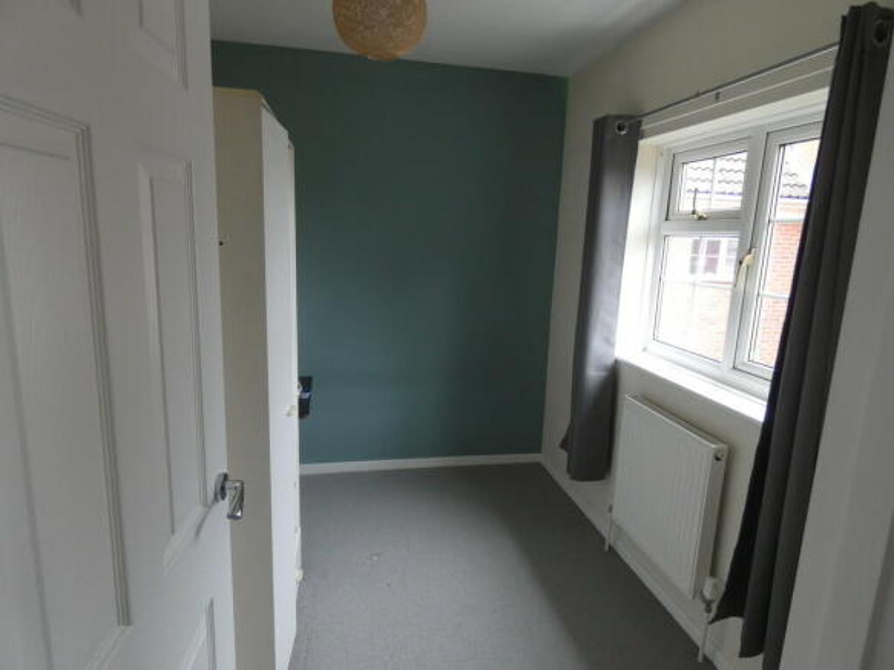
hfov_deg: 81.8
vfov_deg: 66.0
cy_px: 335
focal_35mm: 20
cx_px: 447
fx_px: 516
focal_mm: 3.6
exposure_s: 1/60
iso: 250
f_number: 2.8
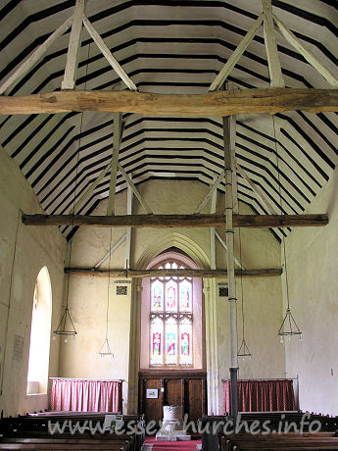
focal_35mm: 35
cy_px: 226
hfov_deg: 40.7
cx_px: 169
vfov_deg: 52.6
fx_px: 456
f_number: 2.8
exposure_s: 1/6.8
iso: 50
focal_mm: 8.9
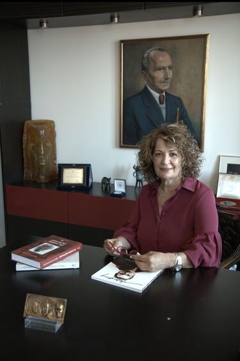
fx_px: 380
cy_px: 180
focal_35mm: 38
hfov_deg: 35.0
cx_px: 120
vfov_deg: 50.7
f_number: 2.8
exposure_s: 1/160
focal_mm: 25.1
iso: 1000
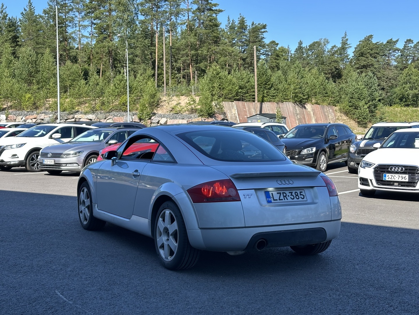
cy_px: 158
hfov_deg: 39.7
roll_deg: +0.7
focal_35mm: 48
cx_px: 210
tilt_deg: -3.0
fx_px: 581
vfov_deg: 30.3
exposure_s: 1/623
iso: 64
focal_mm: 6.86
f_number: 1.78
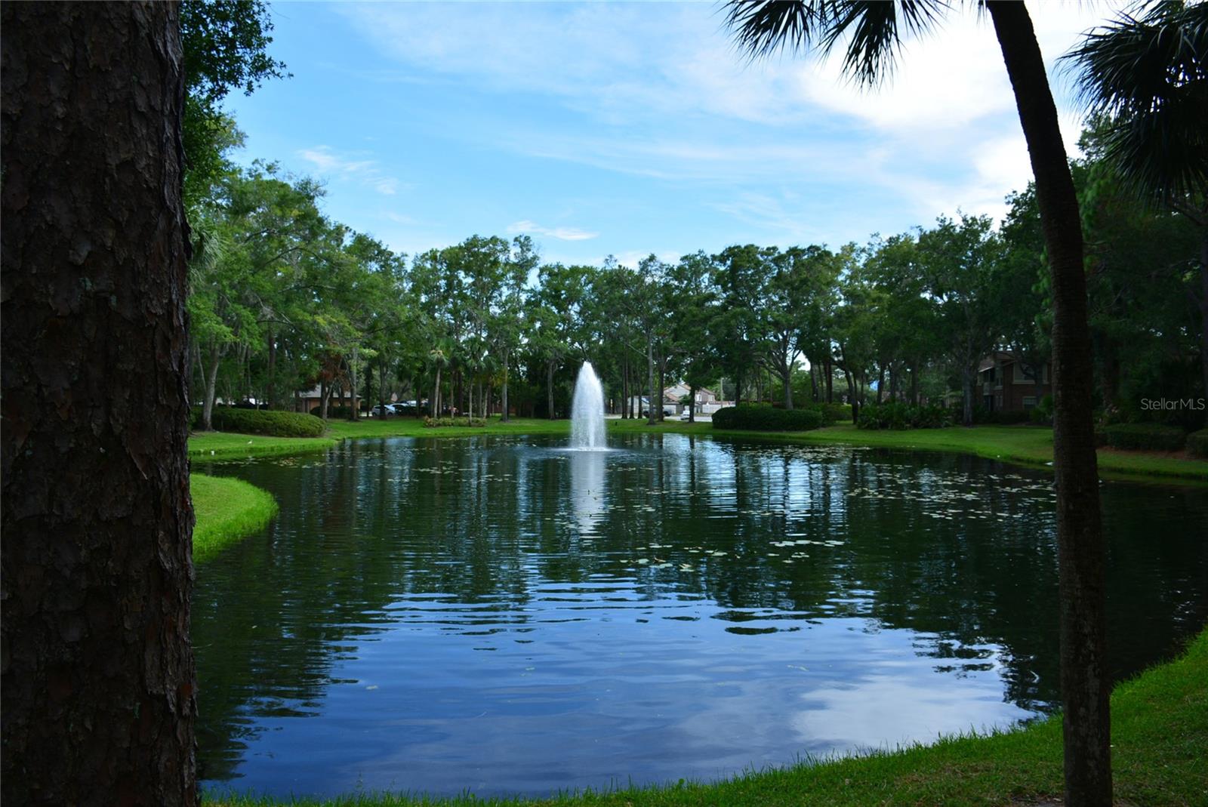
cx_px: 604
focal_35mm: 27
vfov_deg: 48.0
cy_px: 404
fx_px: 907
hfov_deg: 67.3
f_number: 8
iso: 160
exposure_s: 1/250
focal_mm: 18
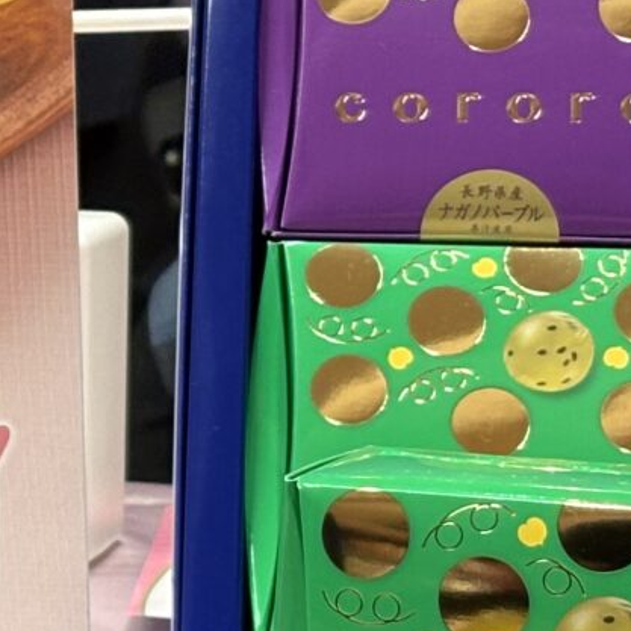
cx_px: -463
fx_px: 4661
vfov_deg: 7.7
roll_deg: +0.4
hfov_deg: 7.5
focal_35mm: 226
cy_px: 359
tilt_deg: -7.4
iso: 64
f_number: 1.6
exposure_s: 1/60
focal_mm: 5.96
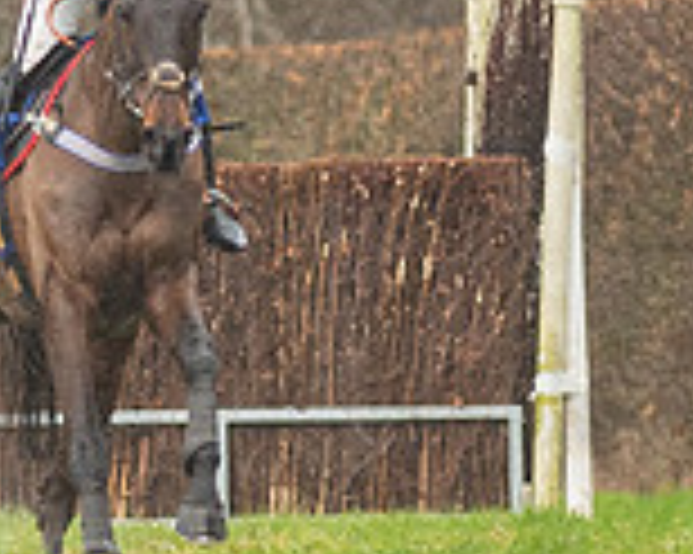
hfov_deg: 0.8
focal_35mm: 2320
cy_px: 36
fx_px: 47553
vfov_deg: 0.7
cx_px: -778
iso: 1000
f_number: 5
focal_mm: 300
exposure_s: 1/1000
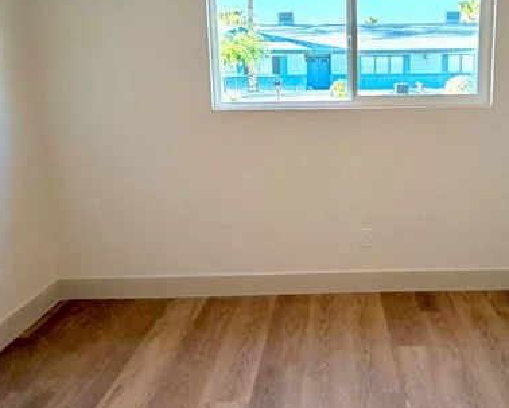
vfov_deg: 40.1
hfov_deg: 48.0
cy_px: 178
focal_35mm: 37
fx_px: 558
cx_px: 350
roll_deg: +1.7
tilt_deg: -10.6
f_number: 2.2
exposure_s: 1/120
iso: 250
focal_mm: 2.22
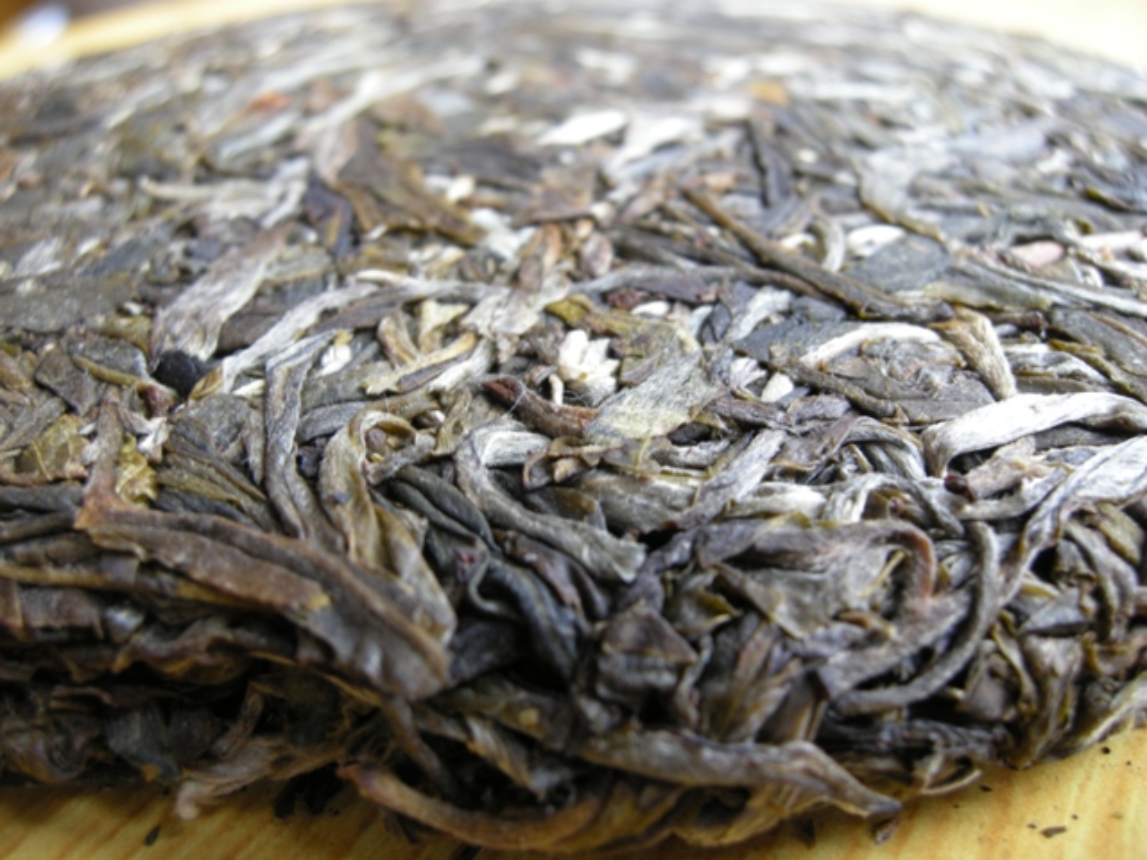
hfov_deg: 52.6
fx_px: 1160
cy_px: 430
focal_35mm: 35
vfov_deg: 40.7
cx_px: 574
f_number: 3.4
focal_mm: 7.5
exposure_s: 1/8
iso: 64
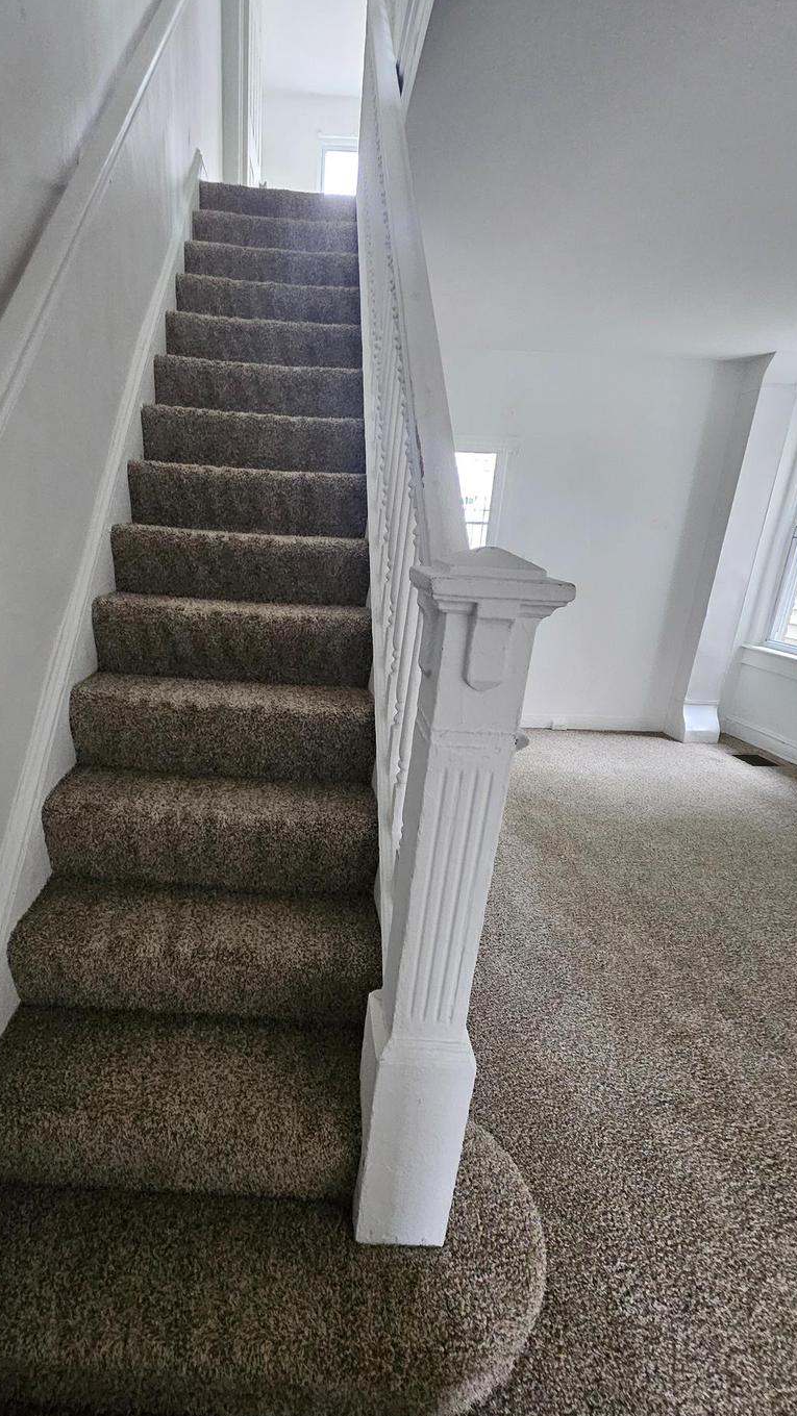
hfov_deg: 65.9
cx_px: 292
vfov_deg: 99.3
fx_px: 601
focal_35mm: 16
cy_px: 740
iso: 500
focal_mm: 1.74
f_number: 2.2
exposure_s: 1/30
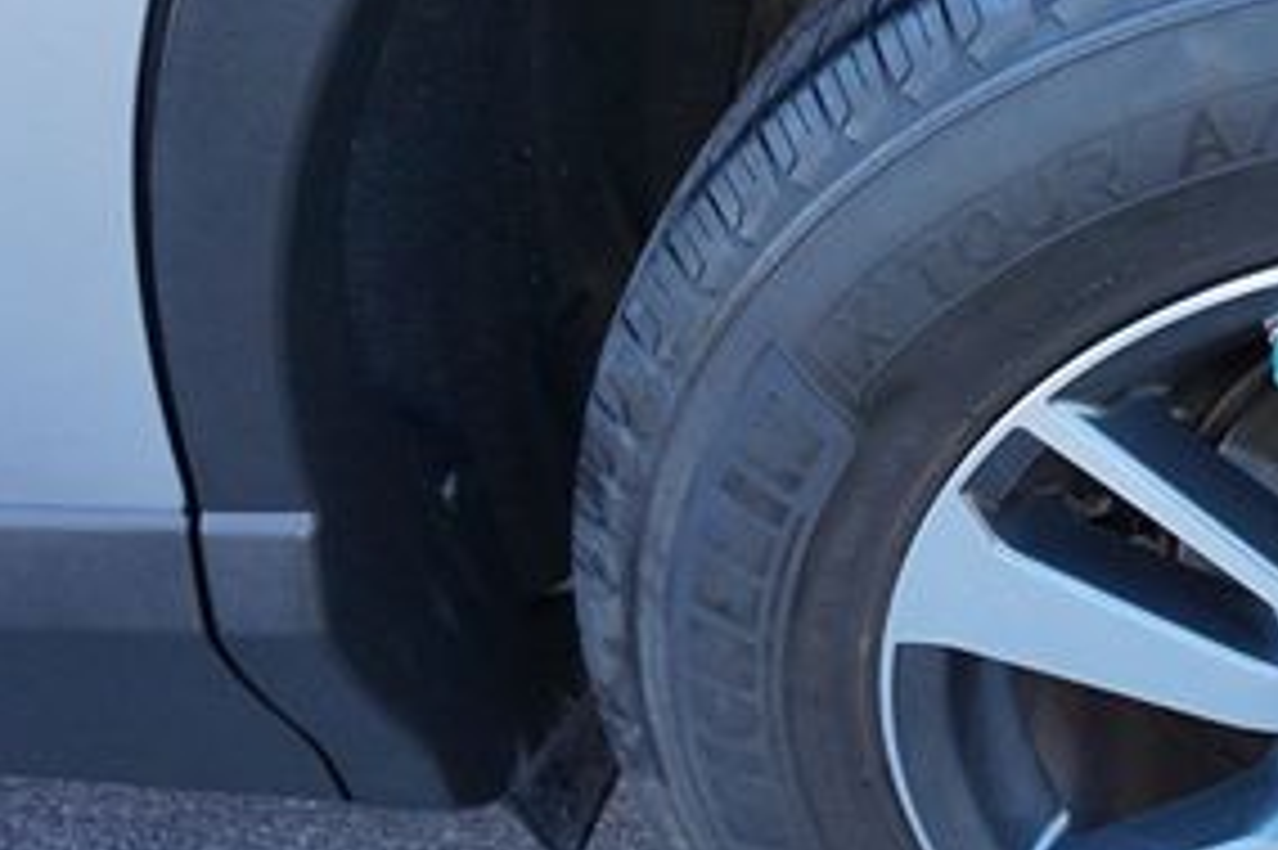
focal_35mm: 54
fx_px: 1916
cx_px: 1323
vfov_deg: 25.0
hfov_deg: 33.3
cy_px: 486
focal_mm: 16
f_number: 4
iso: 800
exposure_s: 1/160
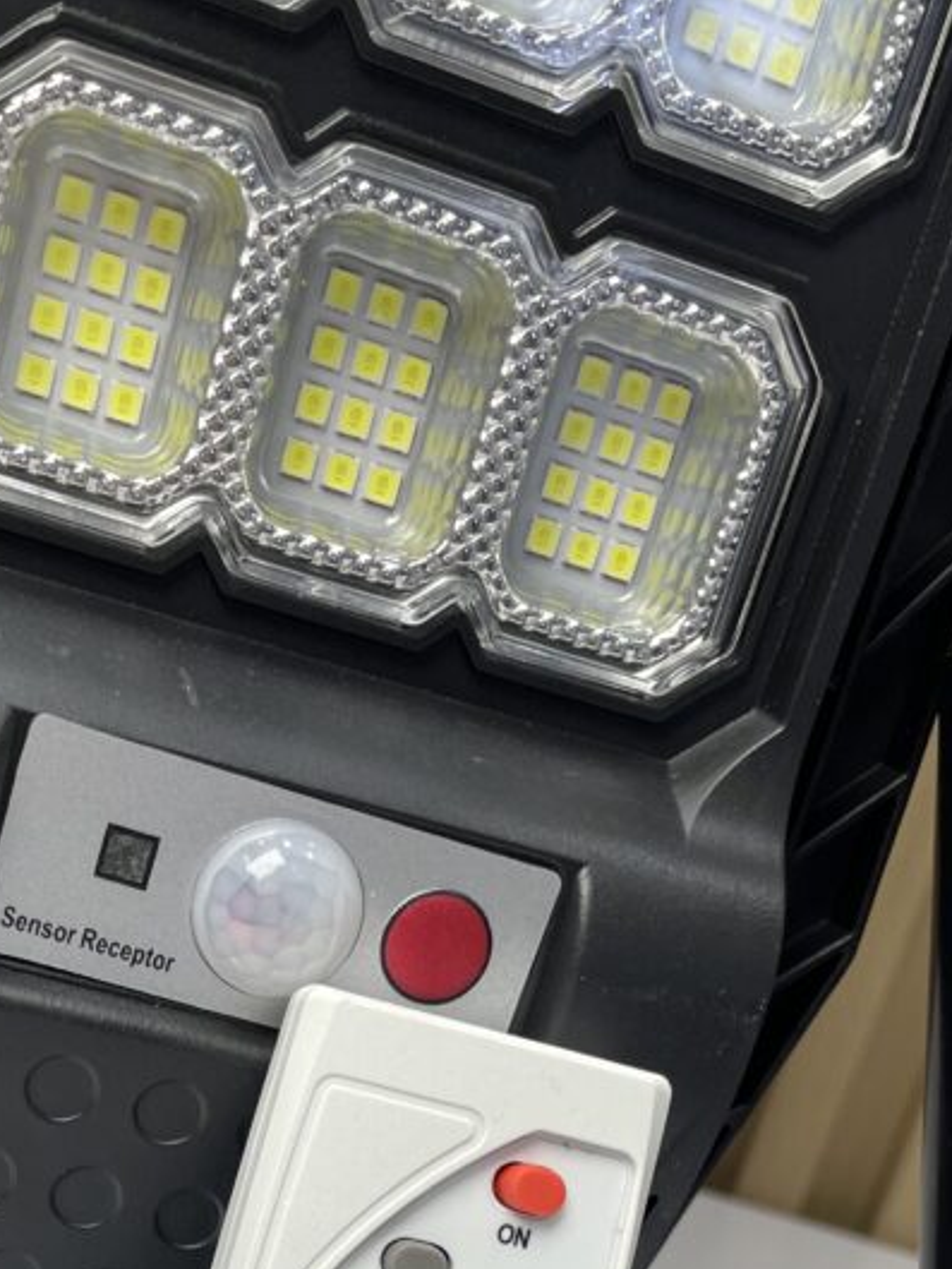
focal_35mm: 59
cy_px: 1435
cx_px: 278
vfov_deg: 29.2
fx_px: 2163
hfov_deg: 24.6
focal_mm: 4.2
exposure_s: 1/120
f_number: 1.6
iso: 32
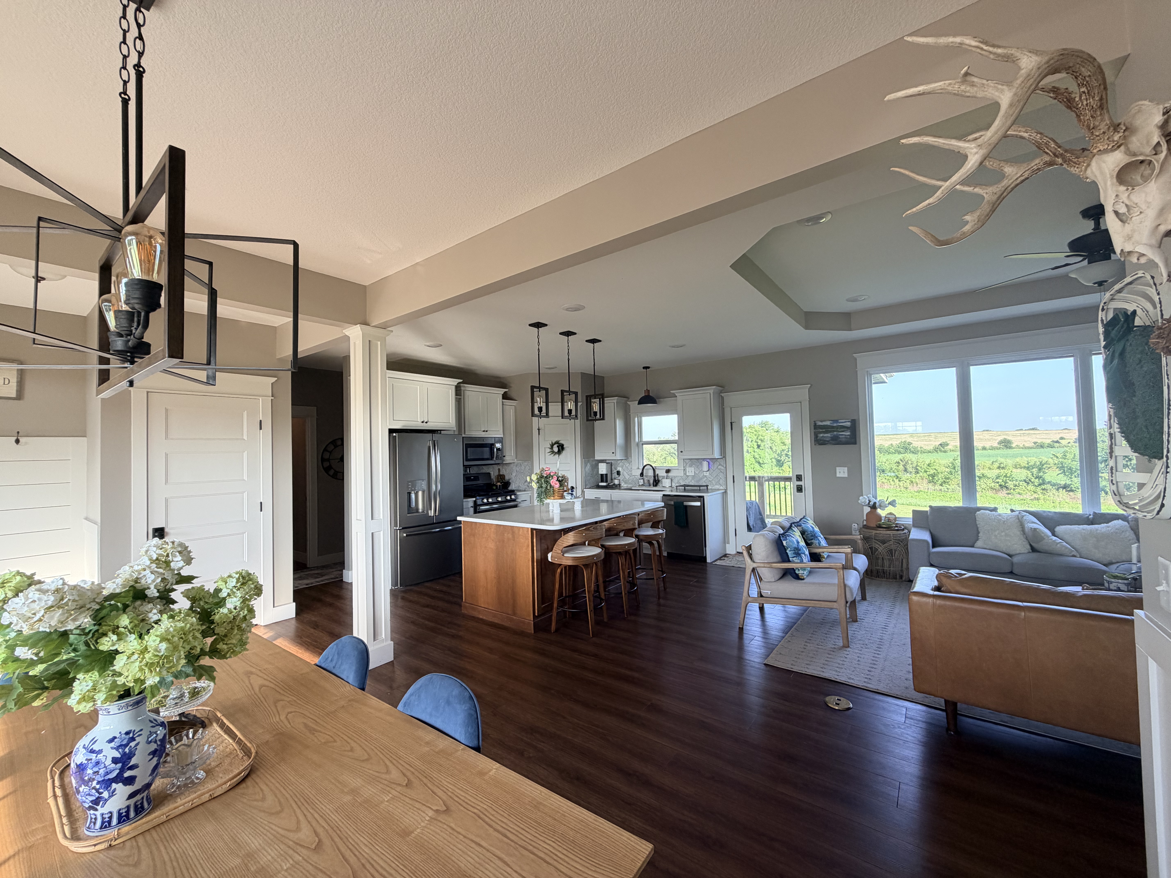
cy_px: 439
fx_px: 474
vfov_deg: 85.7
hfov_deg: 102.1
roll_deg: +1.5
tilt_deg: +1.0
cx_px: 586
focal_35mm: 14
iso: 100
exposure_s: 1/121
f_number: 2.2
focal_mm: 2.22
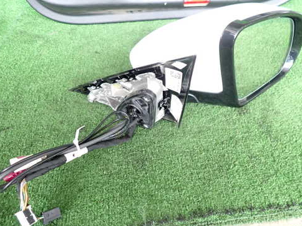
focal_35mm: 31
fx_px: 270
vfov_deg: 45.4
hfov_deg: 58.2
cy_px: 125
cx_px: 170
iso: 250
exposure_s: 1/30
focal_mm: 4.5
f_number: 2
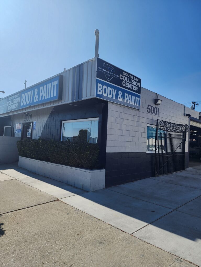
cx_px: 100
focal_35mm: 23
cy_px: 134
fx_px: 178
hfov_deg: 58.9
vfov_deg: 73.9
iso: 12
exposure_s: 1/1700
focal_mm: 6.4
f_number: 1.8
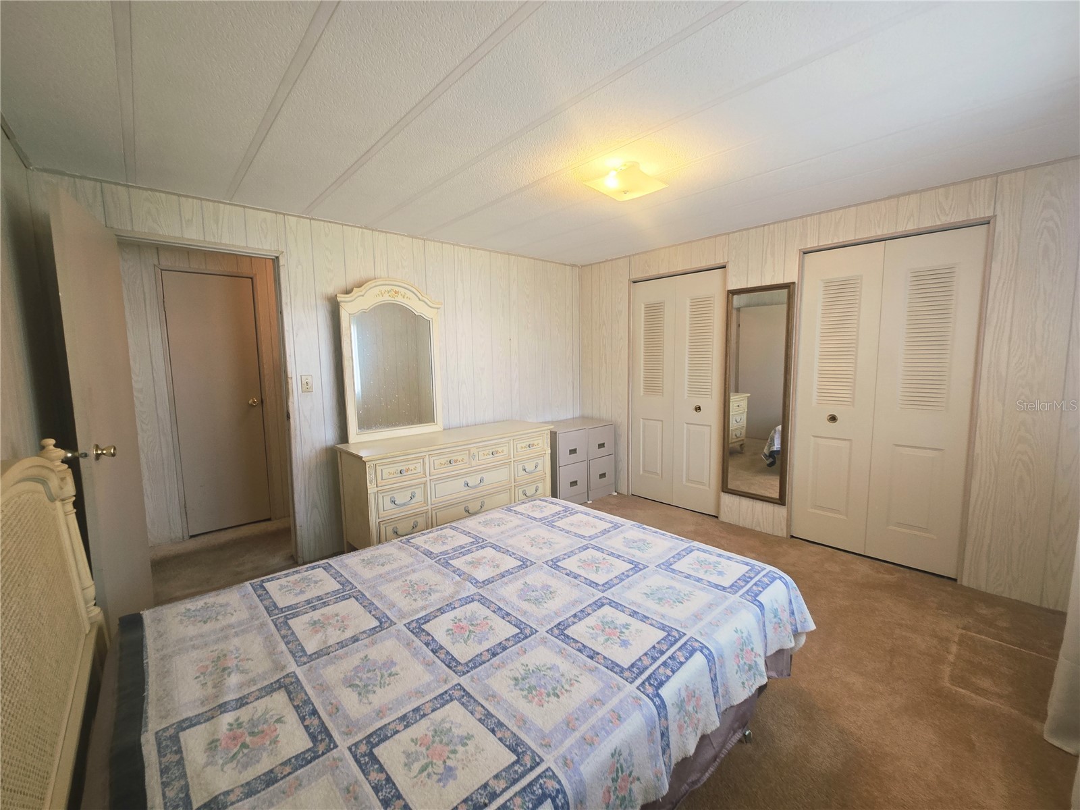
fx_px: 406
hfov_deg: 106.2
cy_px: 405
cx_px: 540
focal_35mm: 13
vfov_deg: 89.9
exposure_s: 1/60
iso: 125
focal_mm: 2.2
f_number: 2.2
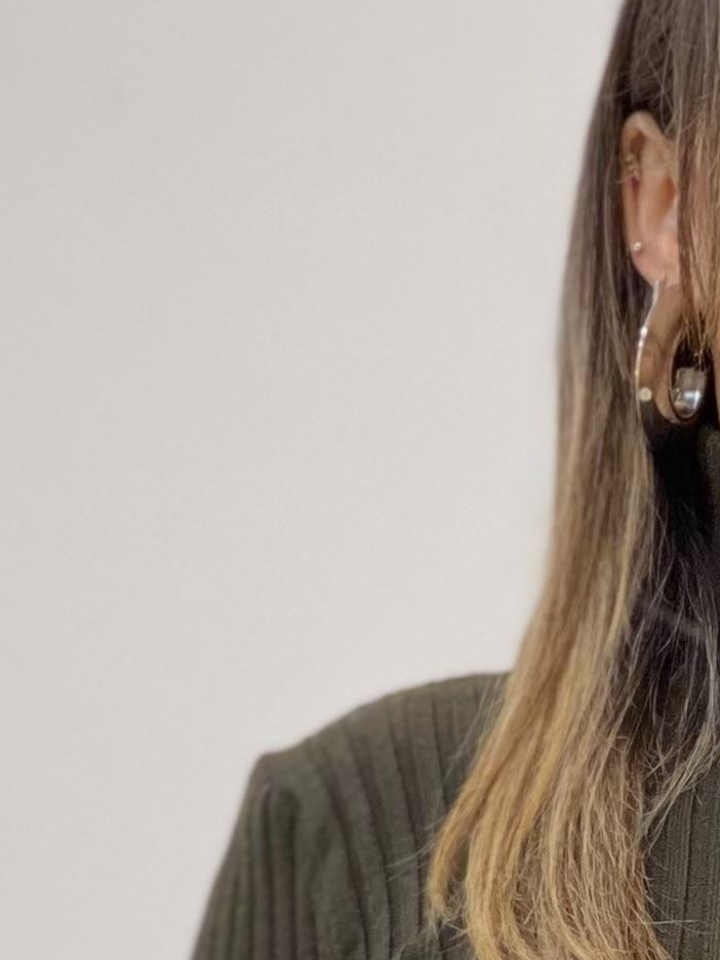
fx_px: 6212
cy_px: 1226
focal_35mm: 224
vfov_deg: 8.7
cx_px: 830
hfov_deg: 6.6
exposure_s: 1/100
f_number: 2
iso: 80
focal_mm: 6
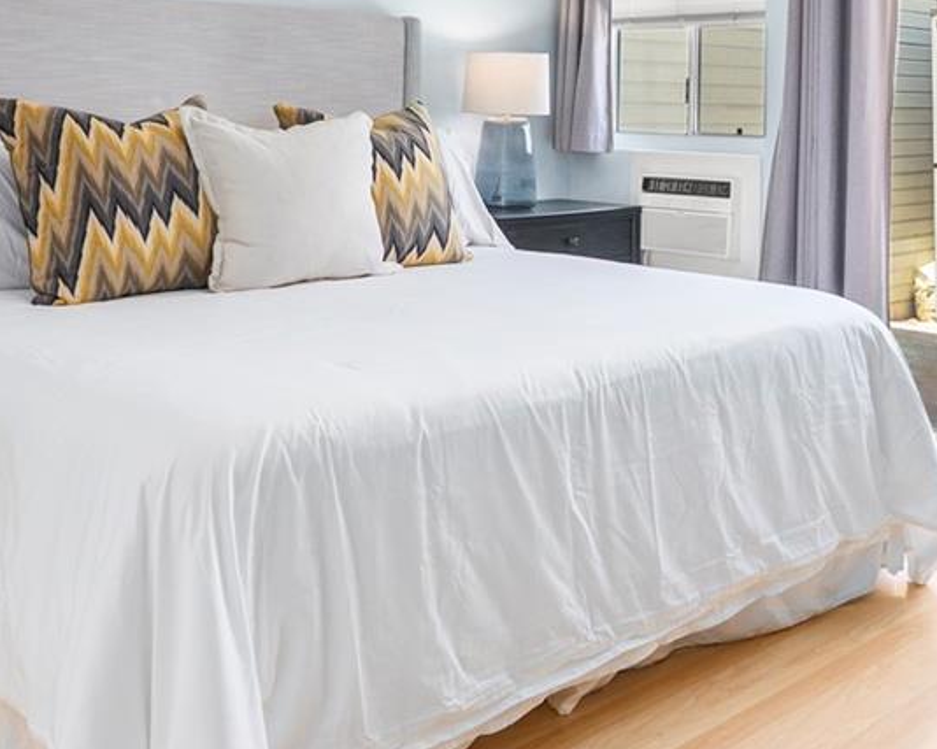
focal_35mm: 45
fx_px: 1248
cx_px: 586
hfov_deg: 40.9
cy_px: 118
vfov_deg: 32.2
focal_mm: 16
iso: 320
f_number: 6.3
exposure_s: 1/40
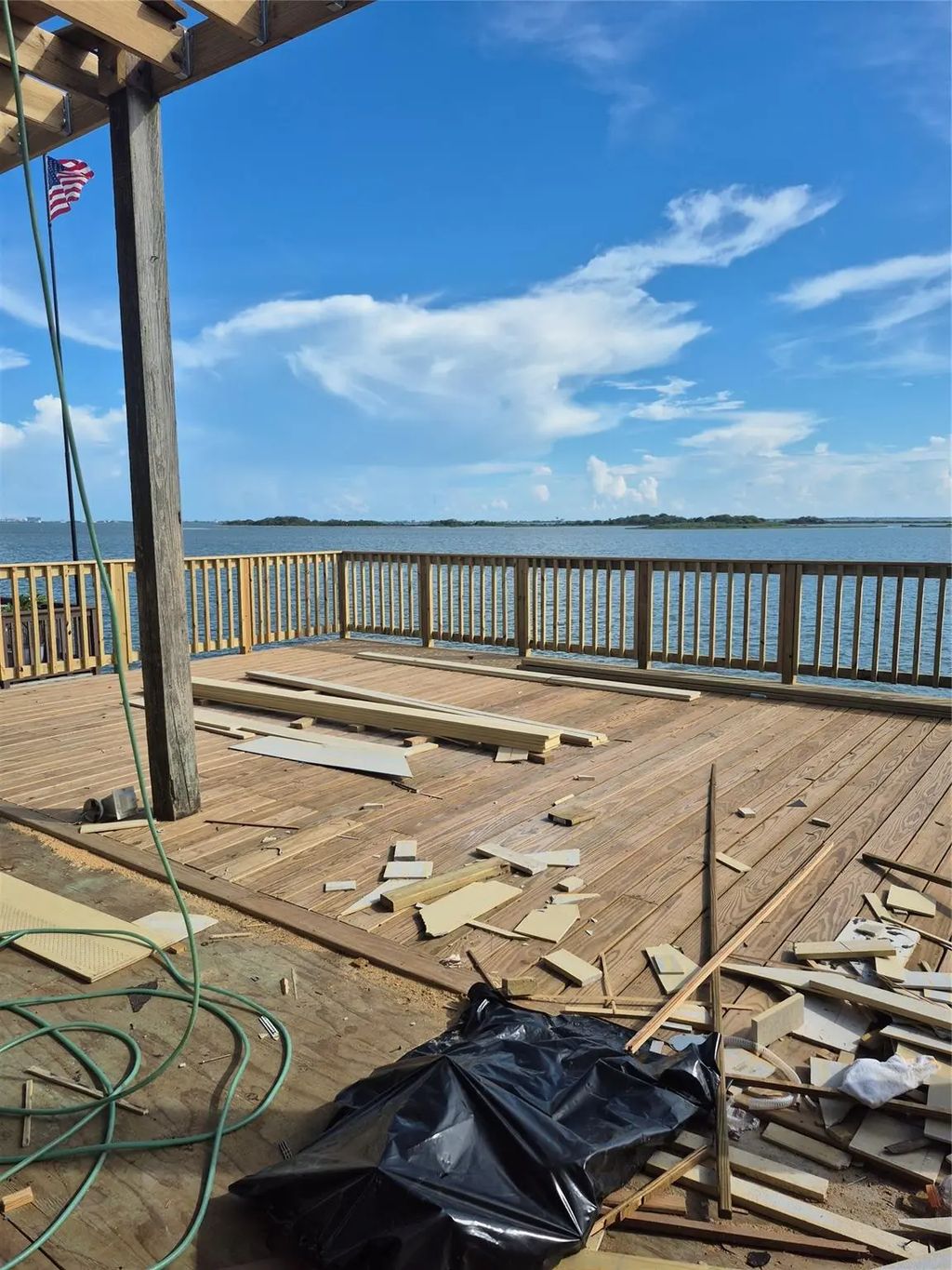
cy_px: 635
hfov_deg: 58.9
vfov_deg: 73.9
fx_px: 843
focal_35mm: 23
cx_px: 476
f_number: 1.8
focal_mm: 5.4
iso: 25
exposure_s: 1/1896
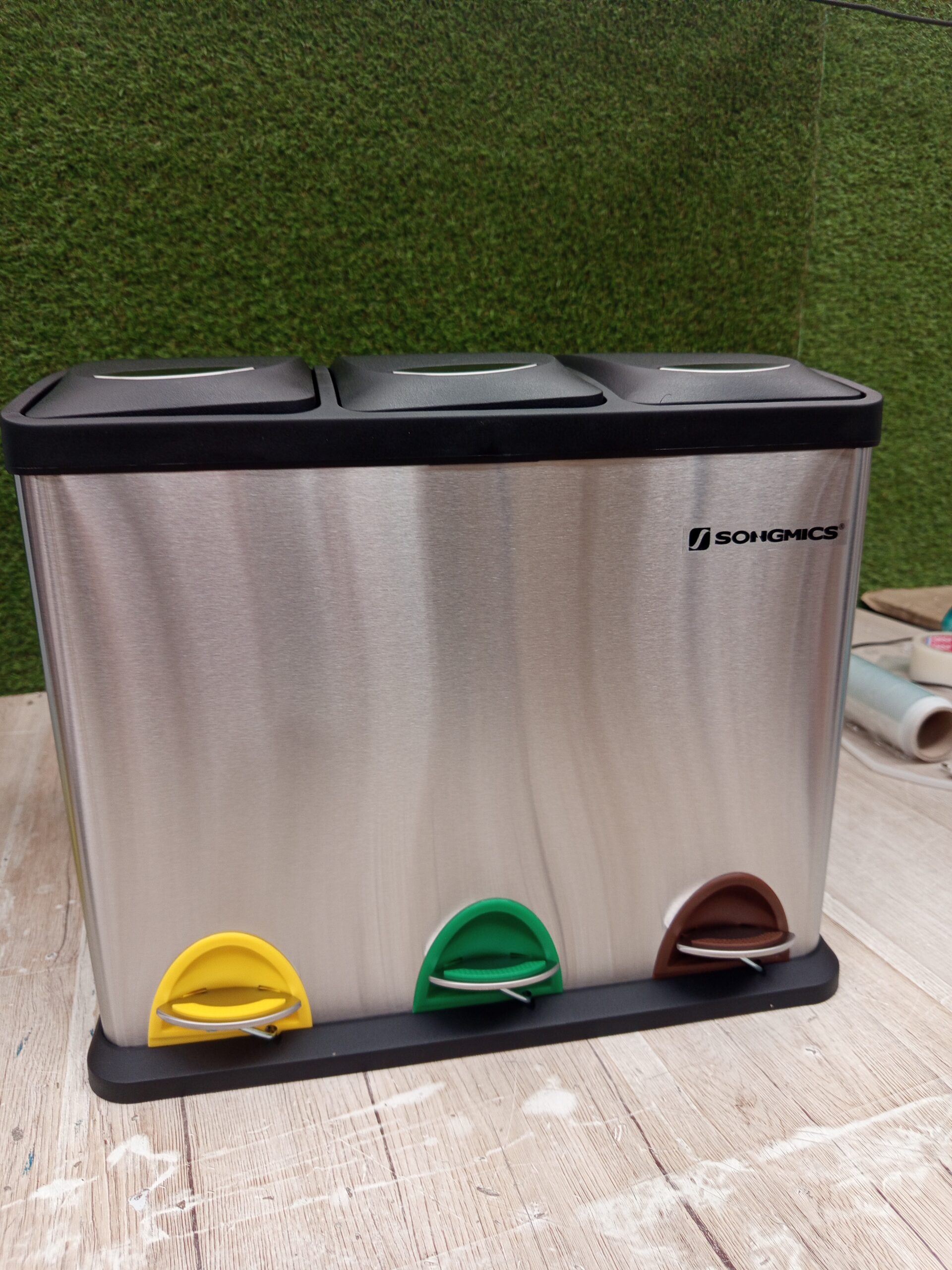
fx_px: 880
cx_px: 476
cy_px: 635
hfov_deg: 56.8
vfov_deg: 71.6
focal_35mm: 24
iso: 275
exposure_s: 1/50
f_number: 1.7
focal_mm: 5.24
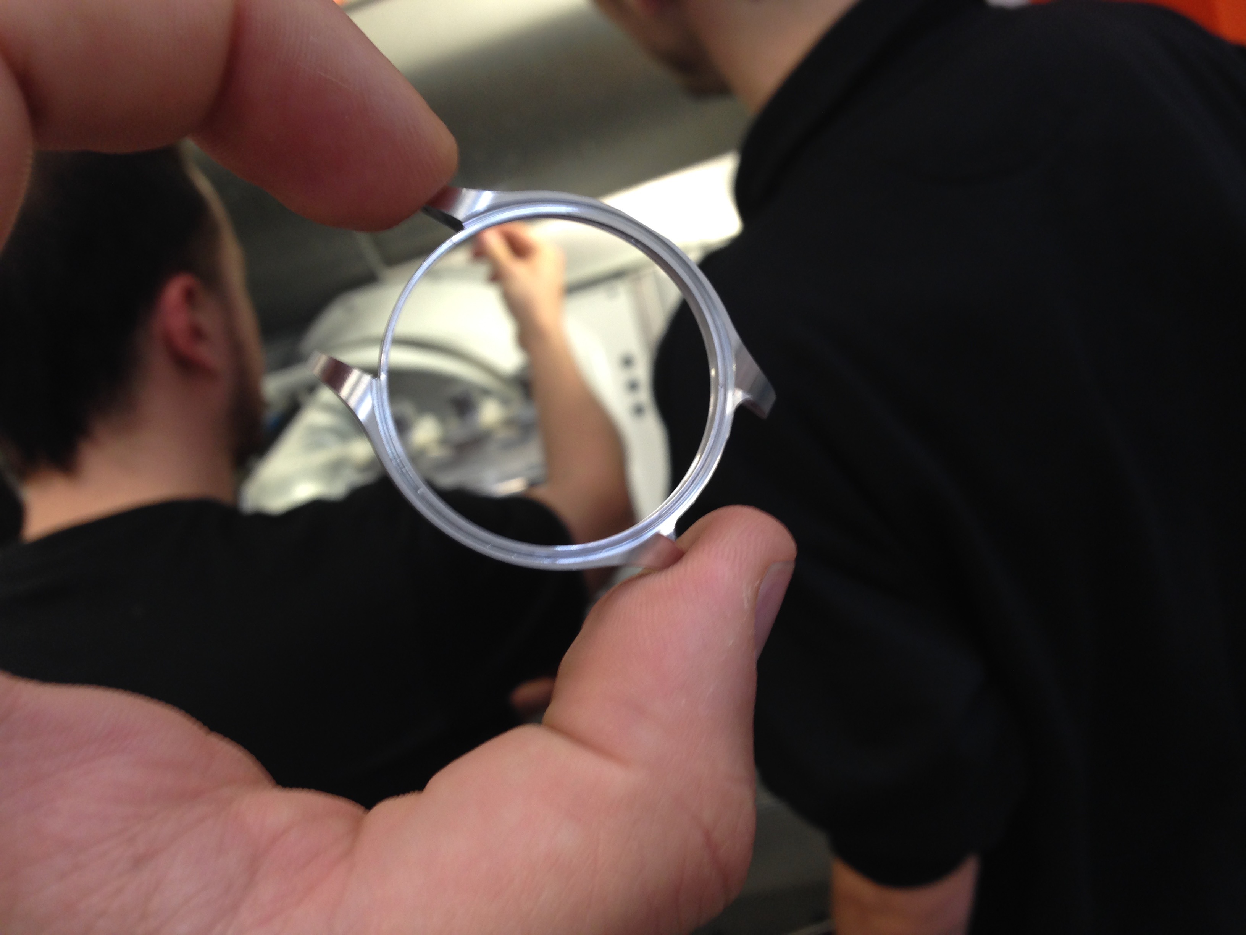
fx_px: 1188
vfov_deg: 42.9
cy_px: 468
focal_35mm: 33
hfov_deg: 55.4
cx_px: 623
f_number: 2.4
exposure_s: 1/20
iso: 64
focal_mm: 4.12
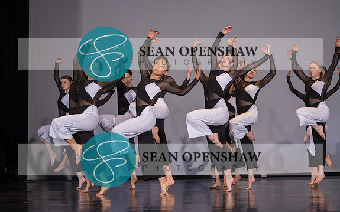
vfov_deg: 18.1
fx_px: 667
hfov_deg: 28.6
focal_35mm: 72
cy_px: 100
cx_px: 170
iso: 500
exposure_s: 1/500
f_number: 2.8
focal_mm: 70
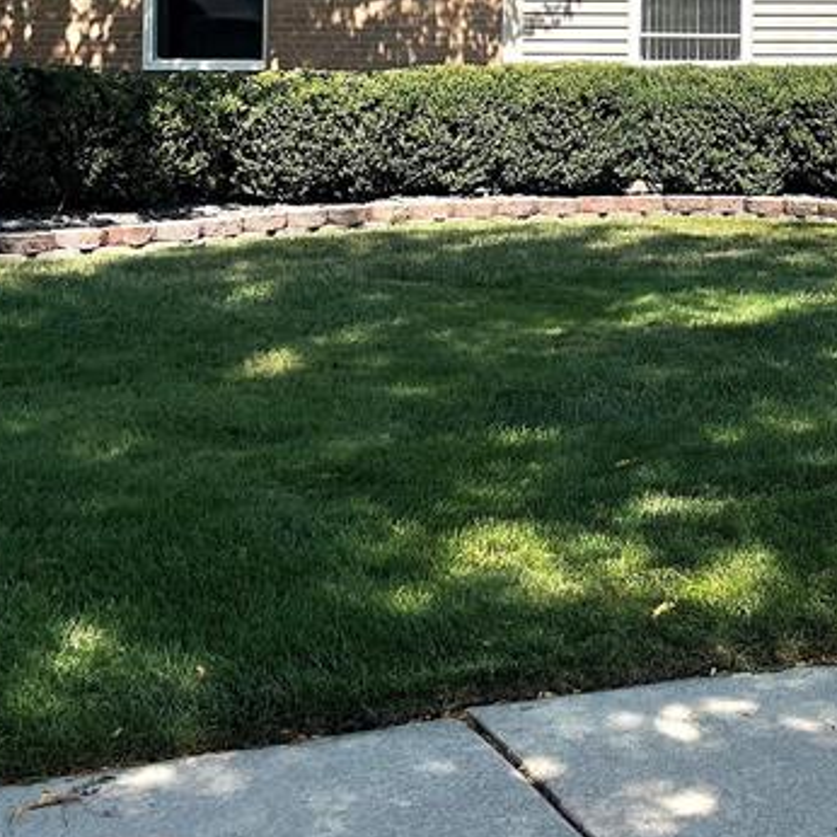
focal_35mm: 68
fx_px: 1860
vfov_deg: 24.4
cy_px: 34
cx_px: 931
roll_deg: +0.6
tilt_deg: +1.4
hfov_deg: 23.7
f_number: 1.6
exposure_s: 1/2747
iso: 32
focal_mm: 4.2
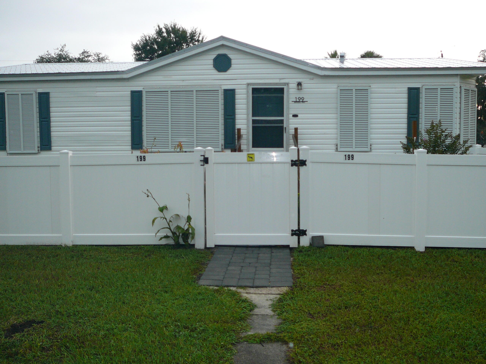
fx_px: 491
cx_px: 243
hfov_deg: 52.6
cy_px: 182
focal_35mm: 35
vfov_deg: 40.7
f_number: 2.8
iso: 80
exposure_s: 1/60
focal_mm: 5.2
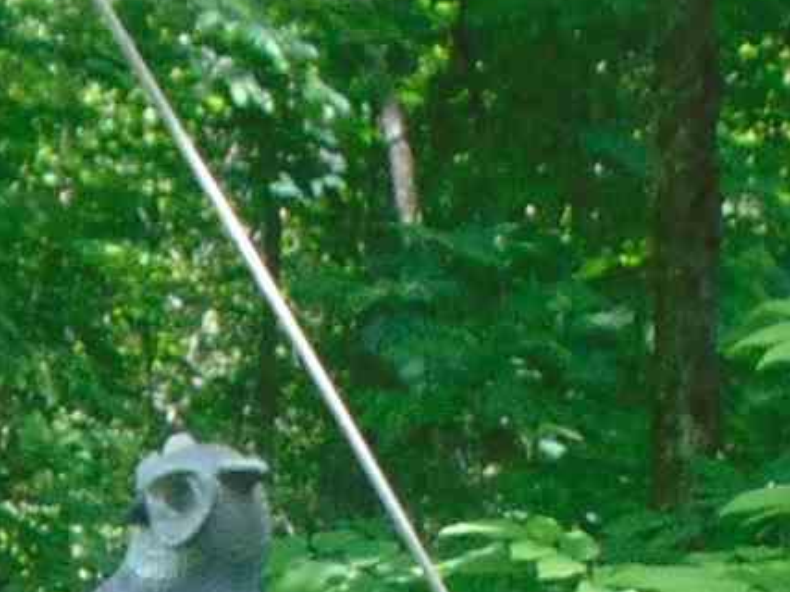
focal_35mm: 180
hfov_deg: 10.9
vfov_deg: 7.8
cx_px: 142
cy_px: 1332
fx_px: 4107
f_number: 3
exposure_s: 1/100
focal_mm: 4.5
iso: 80
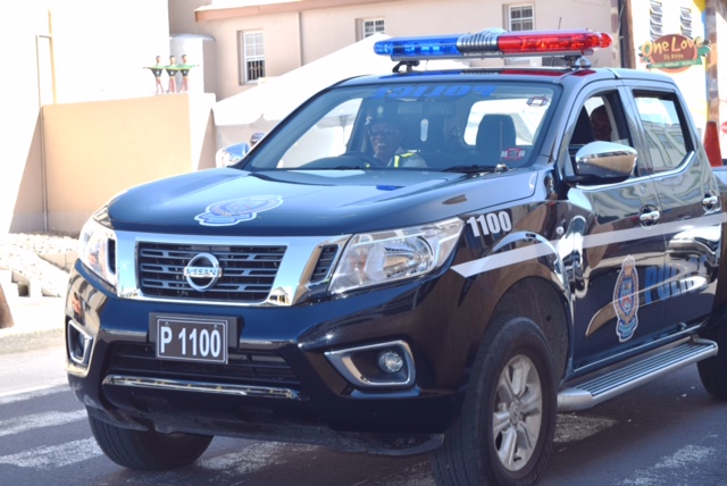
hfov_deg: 24.6
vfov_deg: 16.6
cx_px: 364
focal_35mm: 82
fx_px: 1668
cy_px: 243
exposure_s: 1/200
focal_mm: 55
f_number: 7.1
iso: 100
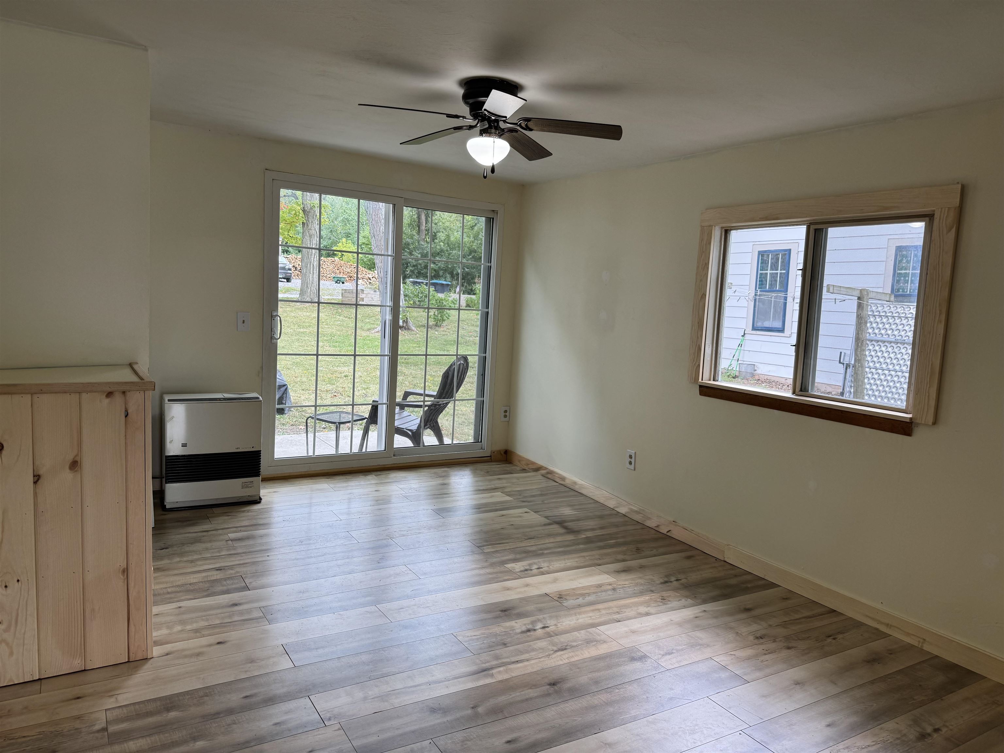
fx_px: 696
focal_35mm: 24
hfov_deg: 71.6
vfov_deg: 56.8
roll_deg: -2.3
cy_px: 376
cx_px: 502
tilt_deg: -6.3
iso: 50
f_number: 1.78
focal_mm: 6.76
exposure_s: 1/120
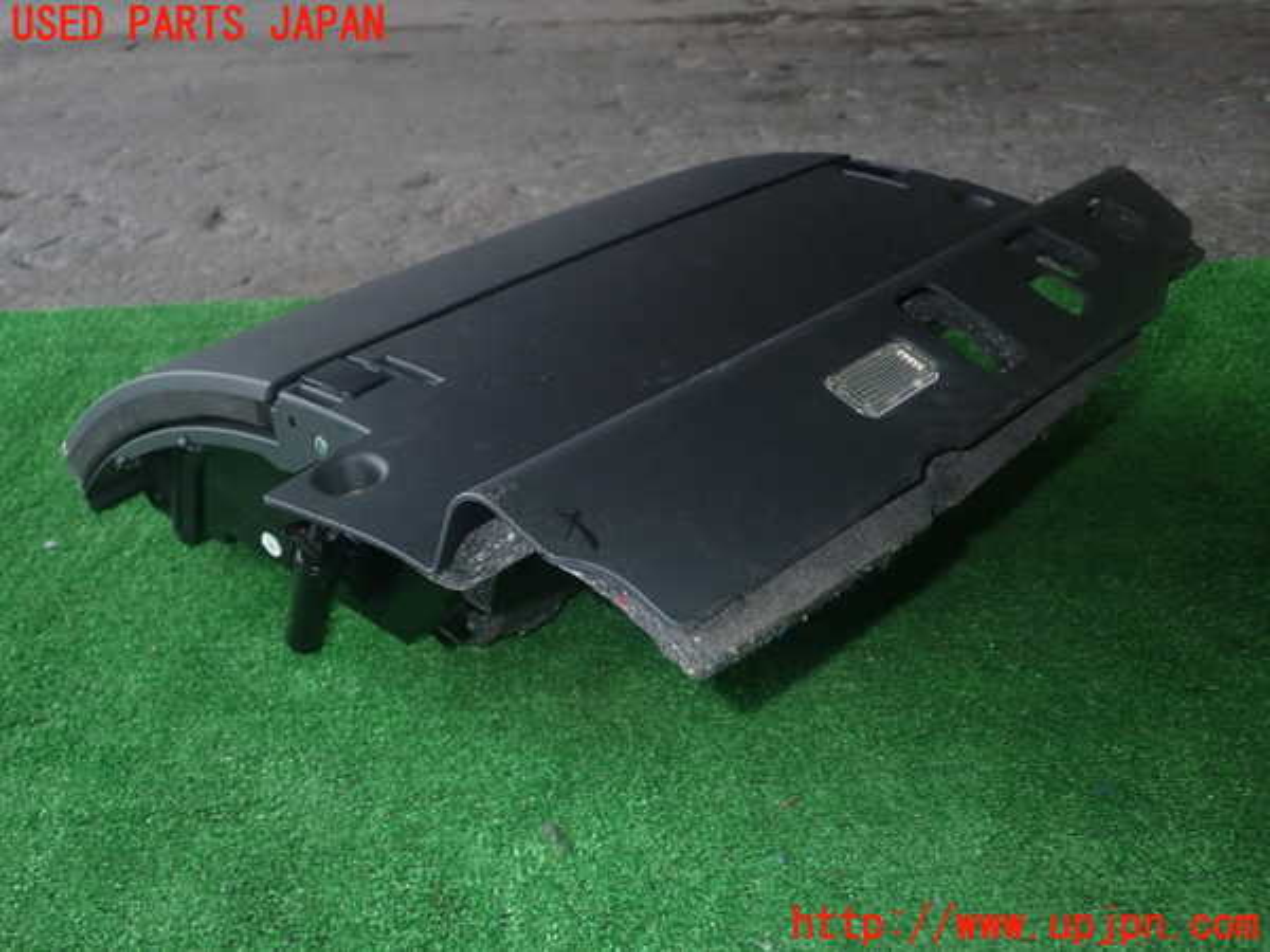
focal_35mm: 32
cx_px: 635
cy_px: 476
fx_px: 1174
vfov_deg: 44.2
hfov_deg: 56.8
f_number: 7.1
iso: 200
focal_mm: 5.79
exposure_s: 1/30
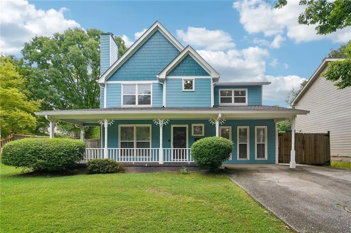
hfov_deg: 90.0
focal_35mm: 18
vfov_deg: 67.3
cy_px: 116
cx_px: 176
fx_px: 175
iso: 160
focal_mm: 18
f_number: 8
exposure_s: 1/30
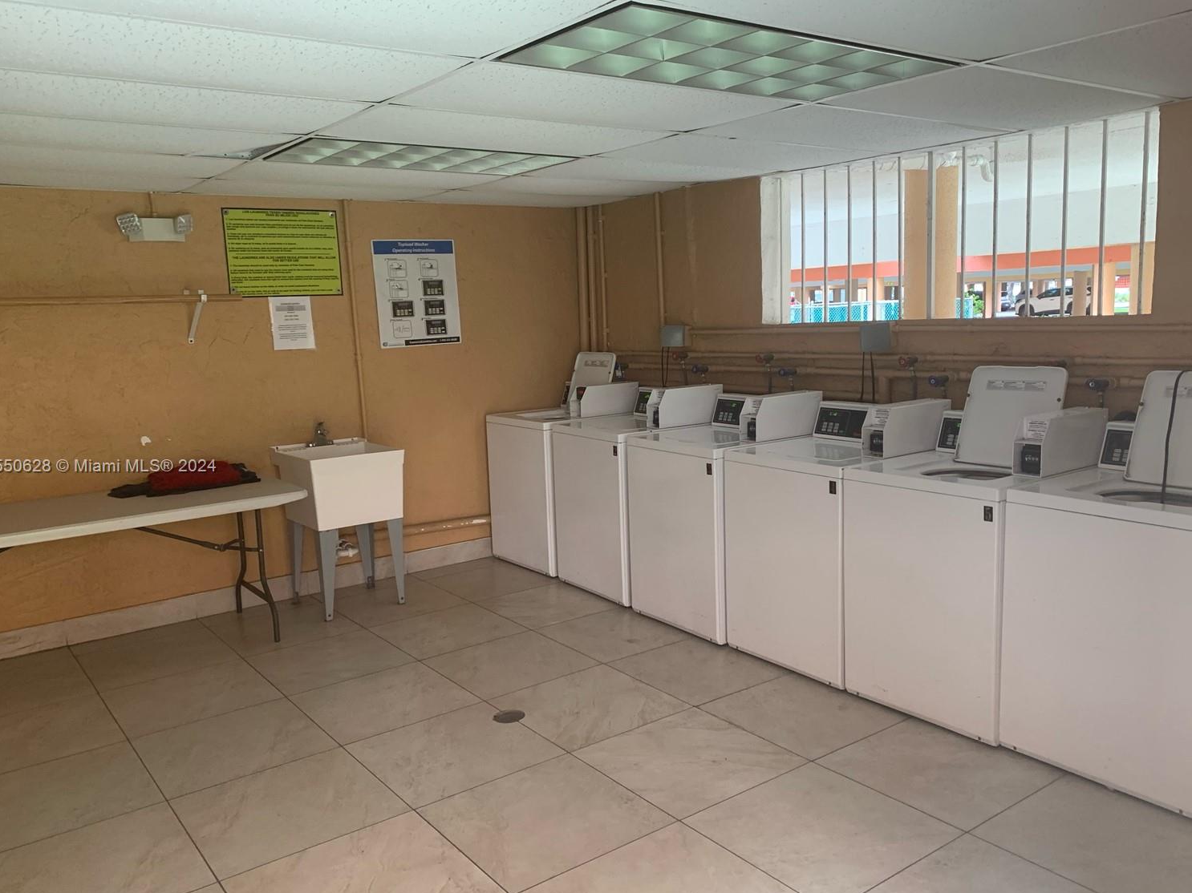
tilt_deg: -8.8
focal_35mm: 28
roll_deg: +2.9
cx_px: 602
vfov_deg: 49.7
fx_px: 964
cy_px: 467
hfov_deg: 63.5
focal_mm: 4.25
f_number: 1.8
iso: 100
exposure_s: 1/66
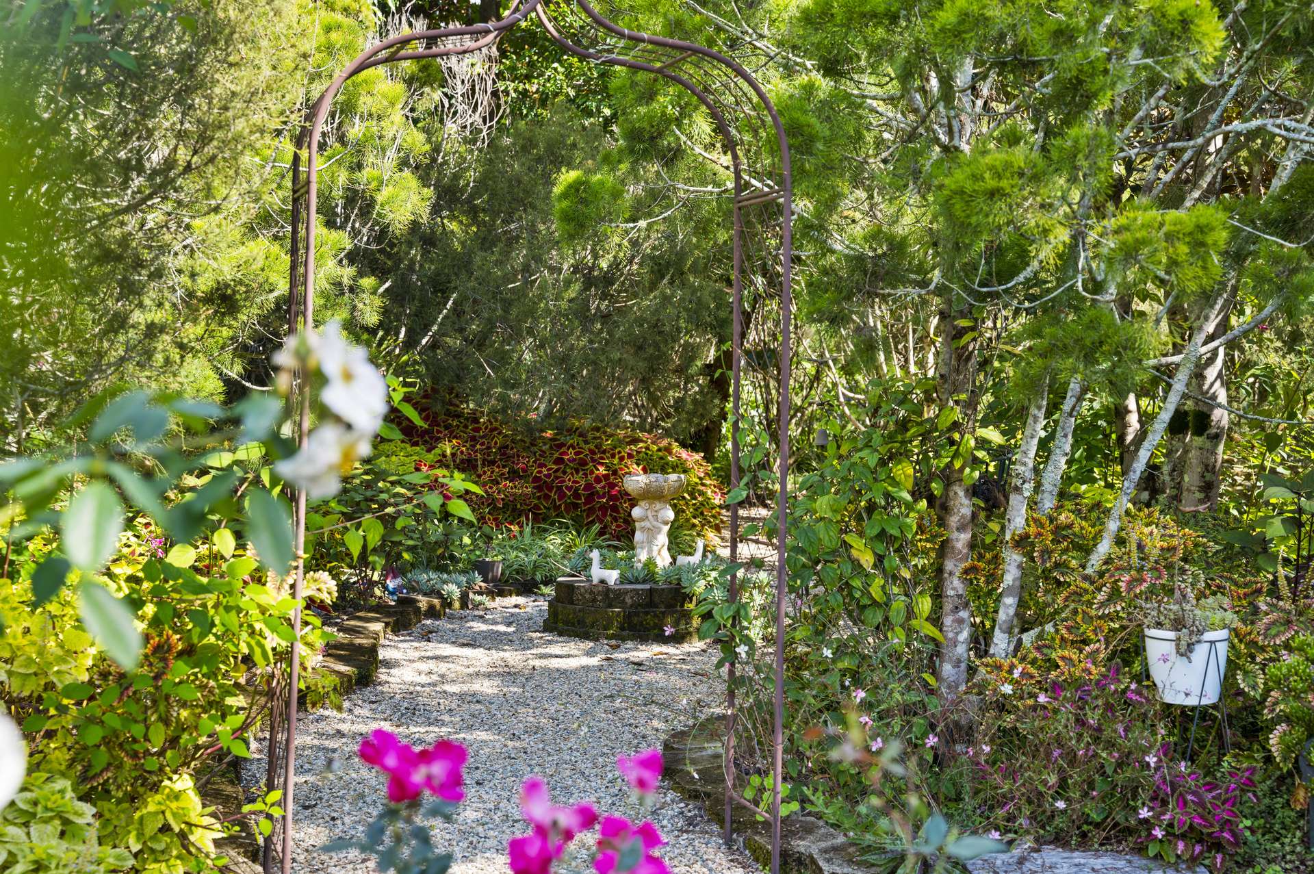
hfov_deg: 41.1
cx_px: 657
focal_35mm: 48
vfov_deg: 28.0
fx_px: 1751
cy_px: 437
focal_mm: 48
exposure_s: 1/320
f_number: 4.5
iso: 200
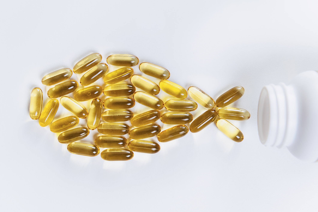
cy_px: 106
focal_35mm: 48
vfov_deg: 28.1
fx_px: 424
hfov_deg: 41.1
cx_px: 159
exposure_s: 1/160
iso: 100
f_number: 4
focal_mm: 48
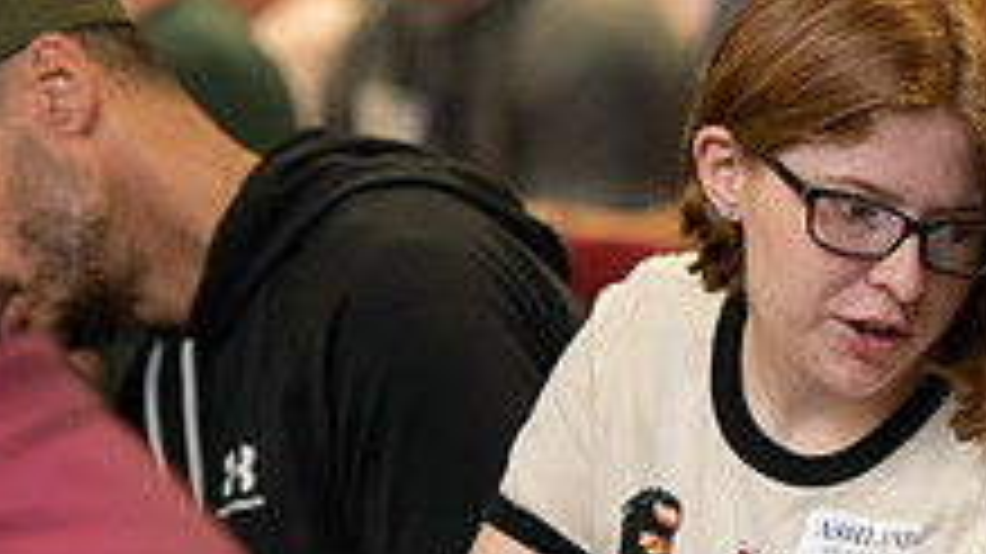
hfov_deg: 5.8
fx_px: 9775
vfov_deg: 3.2
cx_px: 833
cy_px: 543
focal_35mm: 374
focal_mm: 135
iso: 1600
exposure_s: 1/160
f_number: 3.2
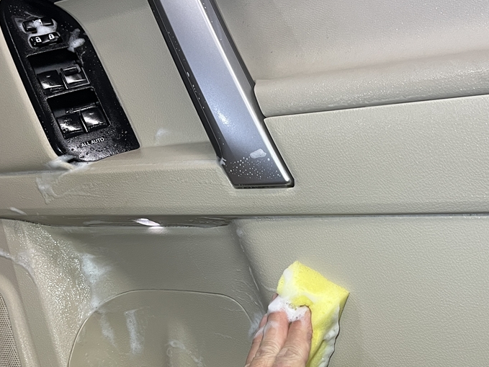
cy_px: 250
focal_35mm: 49
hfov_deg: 38.6
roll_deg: +2.6
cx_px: 316
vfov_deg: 29.4
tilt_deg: -7.9
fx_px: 692
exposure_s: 1/85
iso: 125
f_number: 1.6
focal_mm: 5.1
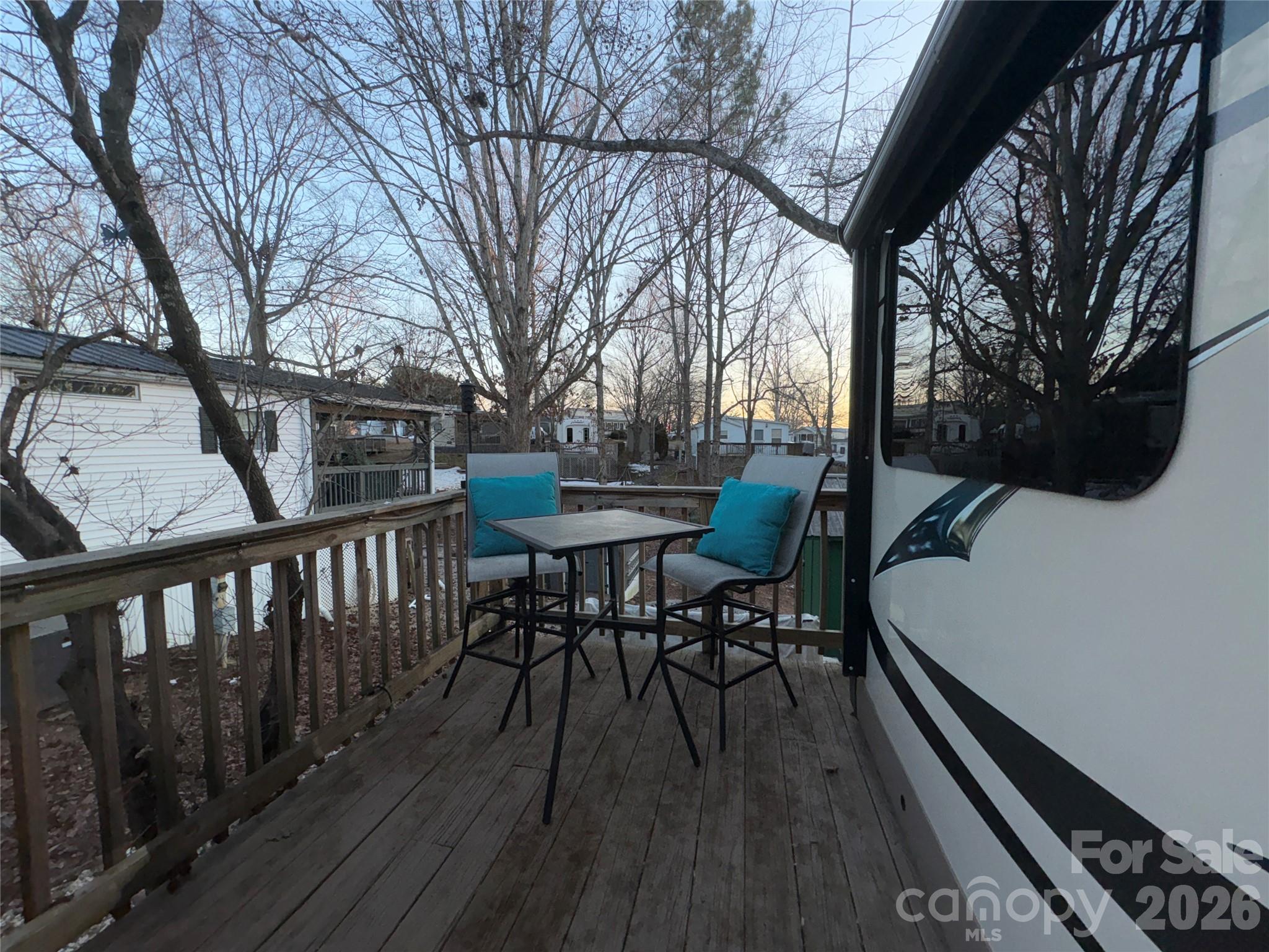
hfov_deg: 102.1
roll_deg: -0.4
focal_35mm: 14
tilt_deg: -4.7
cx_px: 634
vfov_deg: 85.7
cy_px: 476
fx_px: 513
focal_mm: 2.22
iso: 32
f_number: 2.2
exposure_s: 1/186
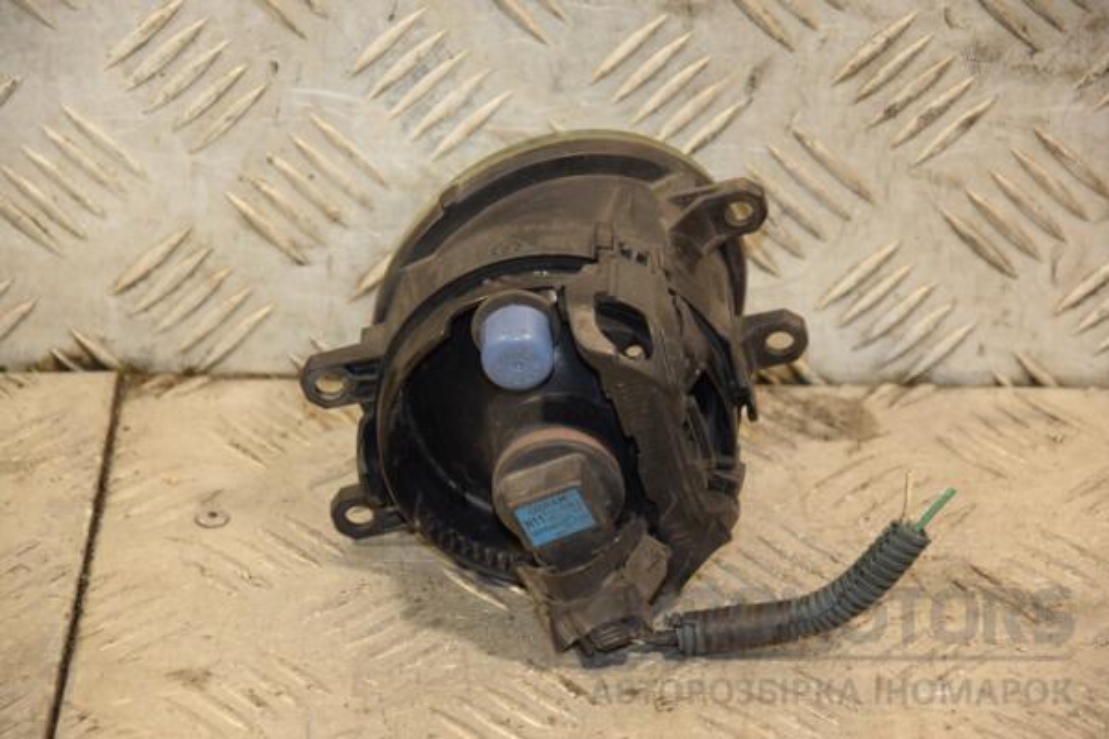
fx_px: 4851
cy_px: 370
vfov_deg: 8.7
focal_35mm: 158
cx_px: 554
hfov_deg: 13.0
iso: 800
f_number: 5.6
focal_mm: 105
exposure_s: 1/100
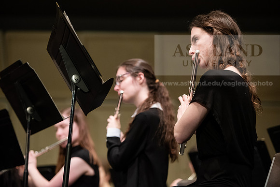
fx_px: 1011
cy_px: 94
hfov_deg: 15.8
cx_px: 140
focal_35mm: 130
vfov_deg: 10.6
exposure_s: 1/250
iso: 3200
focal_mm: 130
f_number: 2.8
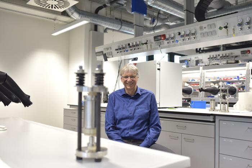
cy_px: 84
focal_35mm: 35
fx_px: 245
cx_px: 126
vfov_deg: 37.9
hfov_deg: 54.4
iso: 200
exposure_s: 1/15
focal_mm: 35
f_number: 3.5
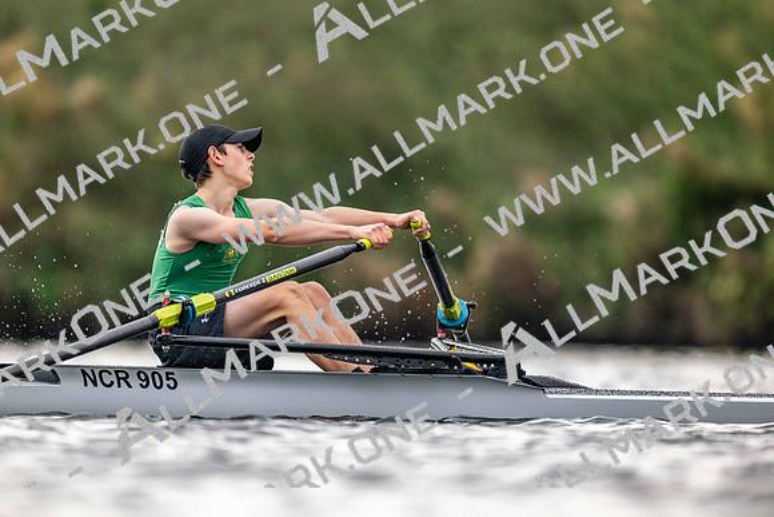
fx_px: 12902
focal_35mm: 600
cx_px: 387
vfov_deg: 2.3
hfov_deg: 3.4
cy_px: 258
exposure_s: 1/2500
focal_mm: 600
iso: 2800
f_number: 4
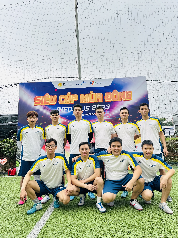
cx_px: 89
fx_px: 165
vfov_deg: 71.6
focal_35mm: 24
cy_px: 119
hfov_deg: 56.8
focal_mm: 6.86
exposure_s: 1/471
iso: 80
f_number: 1.78
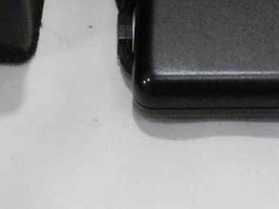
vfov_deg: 10.3
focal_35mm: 136
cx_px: 217
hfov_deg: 14.4
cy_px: -161
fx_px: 1096
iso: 1600
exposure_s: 1/100
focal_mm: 6.7
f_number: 5.6
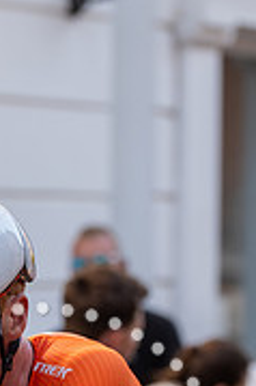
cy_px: 321
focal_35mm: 304
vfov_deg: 6.8
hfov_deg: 4.5
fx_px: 3249
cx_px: 80
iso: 400
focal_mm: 121
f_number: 4
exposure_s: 1/1000
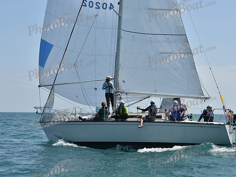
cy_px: 87
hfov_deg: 24.1
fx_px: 553
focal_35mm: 81
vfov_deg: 18.2
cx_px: 122
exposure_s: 1/1250
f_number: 8
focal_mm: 70
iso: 250
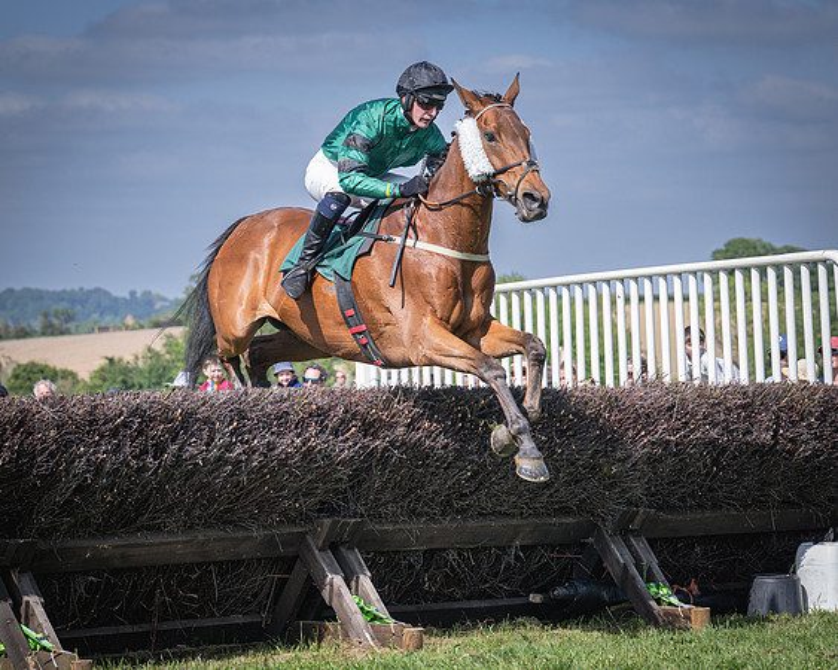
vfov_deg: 12.1
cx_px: 370
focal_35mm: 128
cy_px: 257
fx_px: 3163
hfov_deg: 15.1
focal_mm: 76
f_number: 4
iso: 200
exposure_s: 1/1600
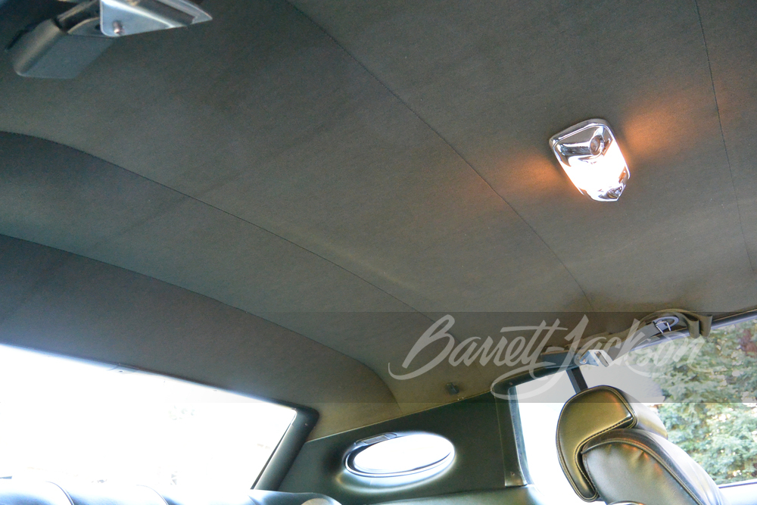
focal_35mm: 29
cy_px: 252
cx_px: 378
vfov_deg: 45.0
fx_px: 610
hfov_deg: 63.7
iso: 1250
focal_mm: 11
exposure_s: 1/60
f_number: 3.5
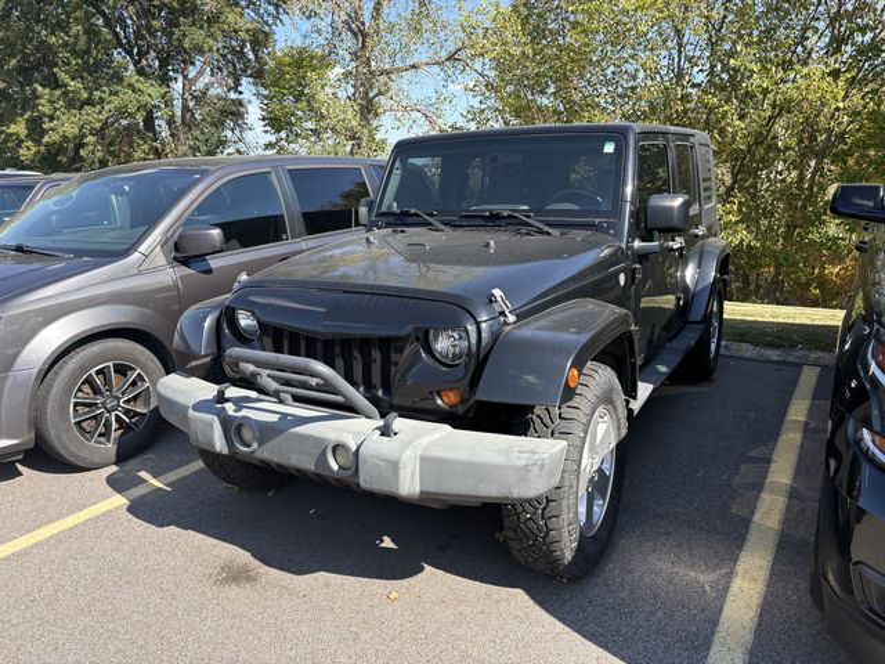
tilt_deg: -9.9
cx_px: 442
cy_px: 332
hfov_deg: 67.3
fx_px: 665
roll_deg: +5.1
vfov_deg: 53.1
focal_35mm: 26
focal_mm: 5.96
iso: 50
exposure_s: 1/1032
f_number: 1.6
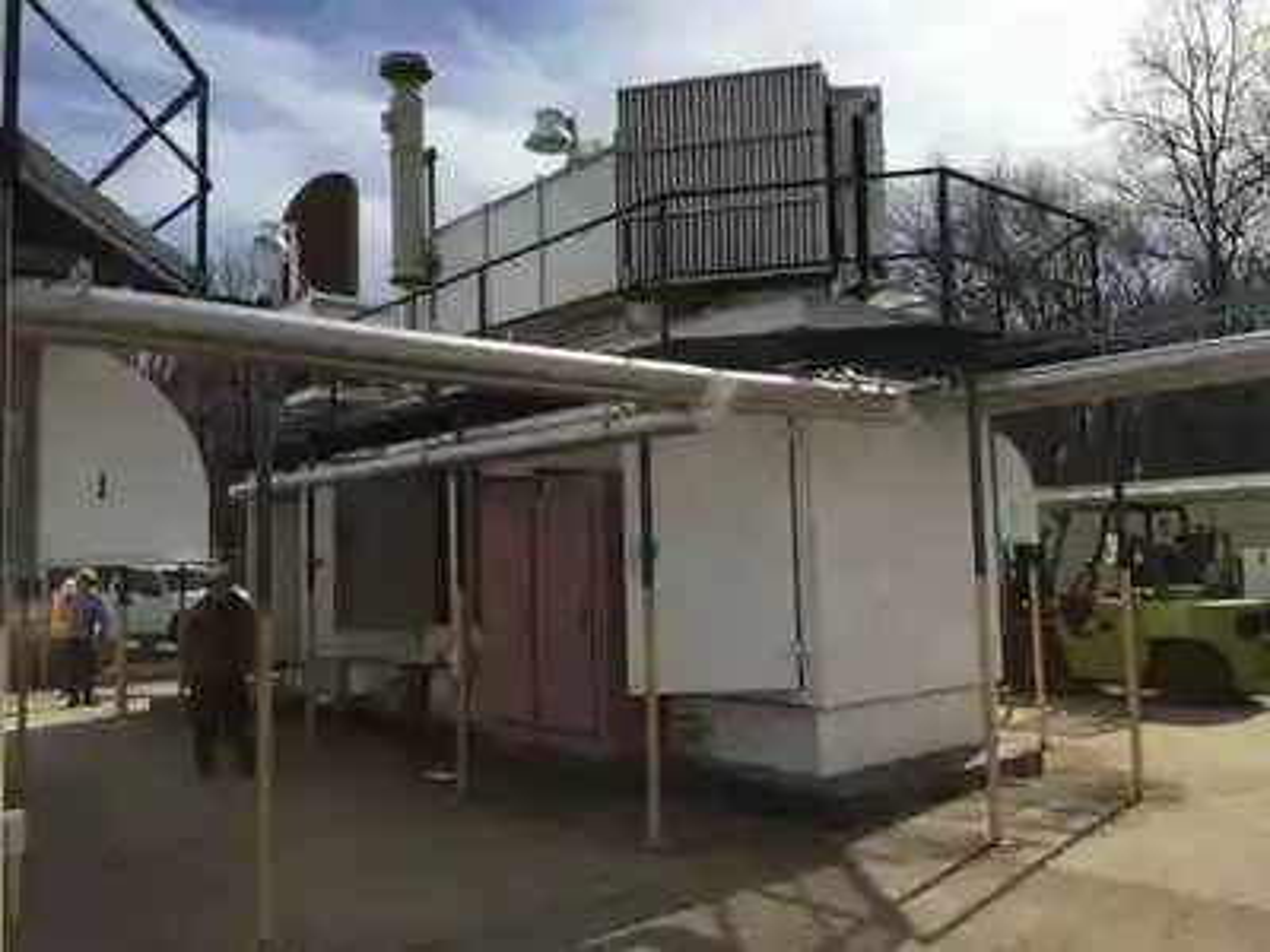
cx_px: 635
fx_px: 1064
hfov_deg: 61.7
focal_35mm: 29
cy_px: 476
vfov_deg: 48.2
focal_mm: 4.15
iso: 32
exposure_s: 1/3300
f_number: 2.2
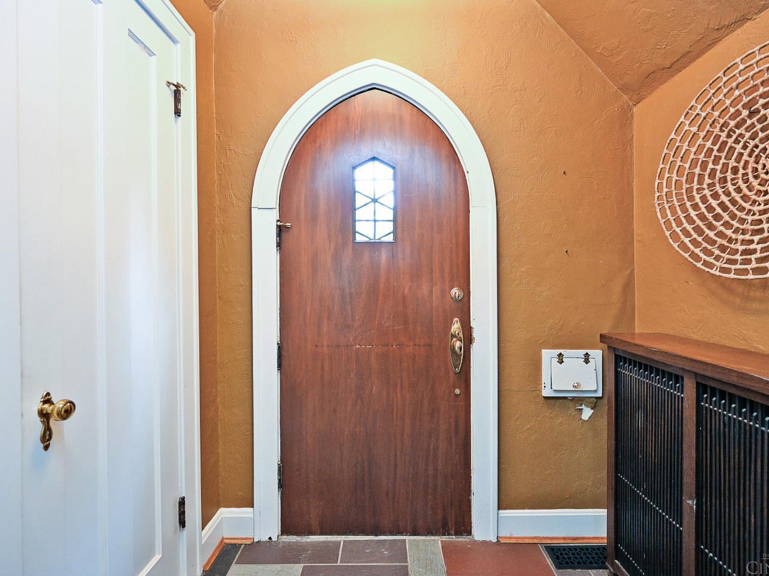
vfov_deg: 78.1
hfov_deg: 94.5
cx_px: 383
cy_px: 284
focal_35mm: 16
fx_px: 355
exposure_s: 1/60
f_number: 4
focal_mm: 14
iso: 2000
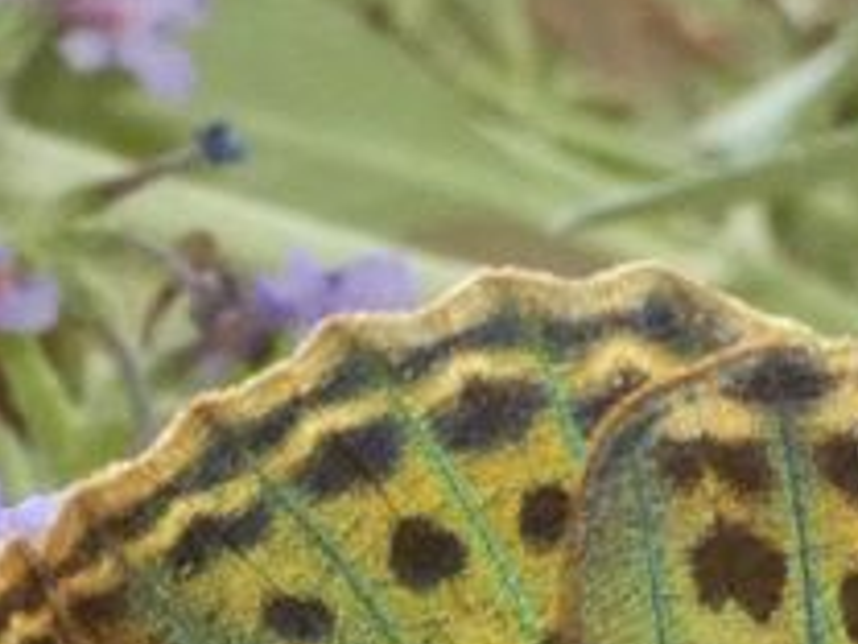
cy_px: 1040
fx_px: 17573
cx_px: 563
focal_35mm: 709
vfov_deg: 2.1
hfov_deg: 2.8
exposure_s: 1/60
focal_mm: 30.9
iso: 200
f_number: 5.5
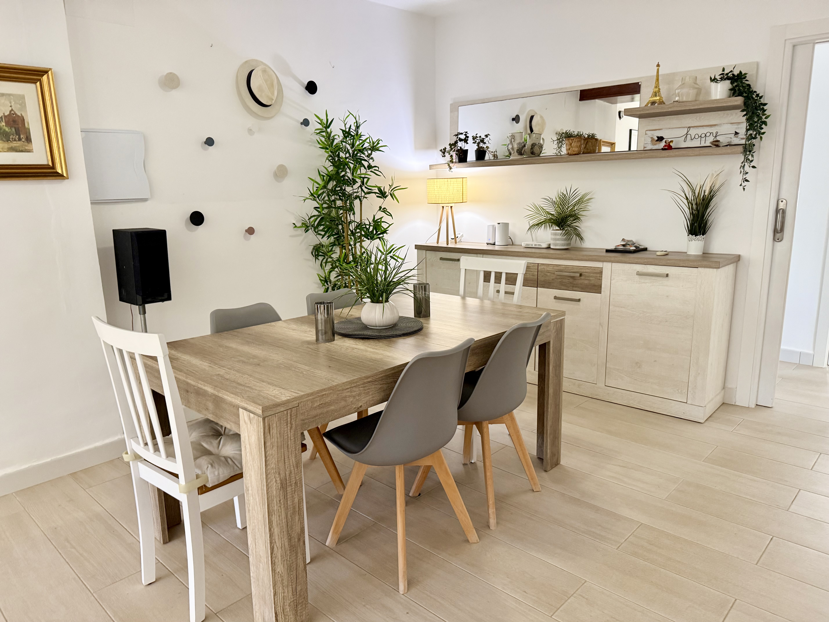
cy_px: 311
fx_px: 575
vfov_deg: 56.8
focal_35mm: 24
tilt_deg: -10.9
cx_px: 414
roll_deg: +1.0
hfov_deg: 71.6
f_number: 1.78
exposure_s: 1/50
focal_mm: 6.76
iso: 320
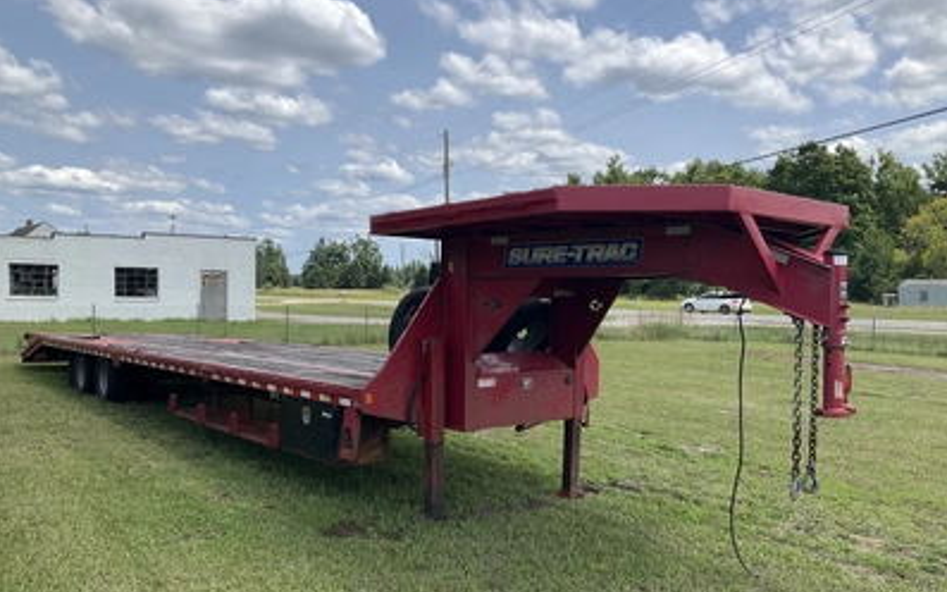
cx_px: 472
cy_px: 320
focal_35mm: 31
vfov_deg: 40.6
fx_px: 800
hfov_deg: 61.2
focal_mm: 3
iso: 25
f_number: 1.8
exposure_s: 1/1984
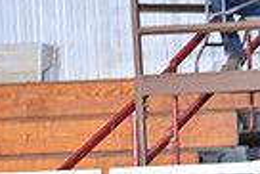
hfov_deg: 2.4
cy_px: 318
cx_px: 449
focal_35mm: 853
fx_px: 6167
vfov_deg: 1.6
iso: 1600
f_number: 3.2
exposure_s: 1/250
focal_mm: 200
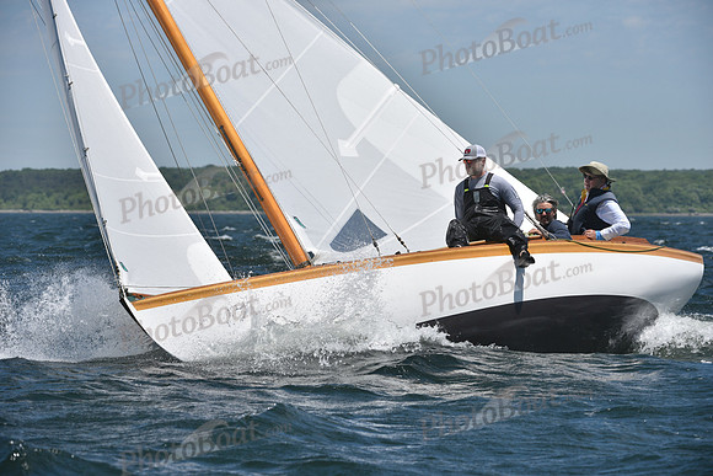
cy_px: 238
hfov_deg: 10.3
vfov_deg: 6.9
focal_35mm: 200
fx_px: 3962
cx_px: 356
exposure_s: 1/1250
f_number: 8
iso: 250
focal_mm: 200
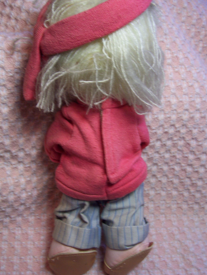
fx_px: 295
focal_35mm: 37
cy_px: 138
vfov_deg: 50.1
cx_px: 104
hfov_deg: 38.7
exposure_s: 1/45
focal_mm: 5.6
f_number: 2.8
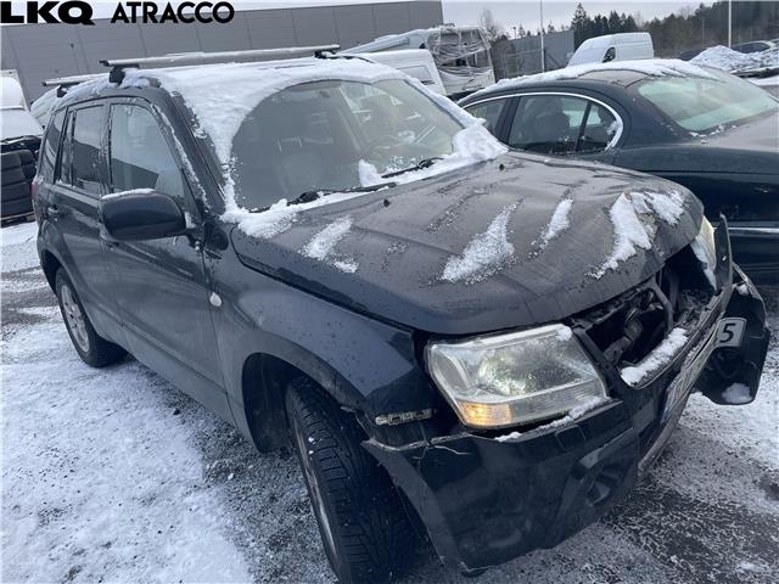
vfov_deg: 53.1
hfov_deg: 67.3
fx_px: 585
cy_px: 292
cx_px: 390
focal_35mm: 26
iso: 32
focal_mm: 4.2
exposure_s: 1/332
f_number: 1.6
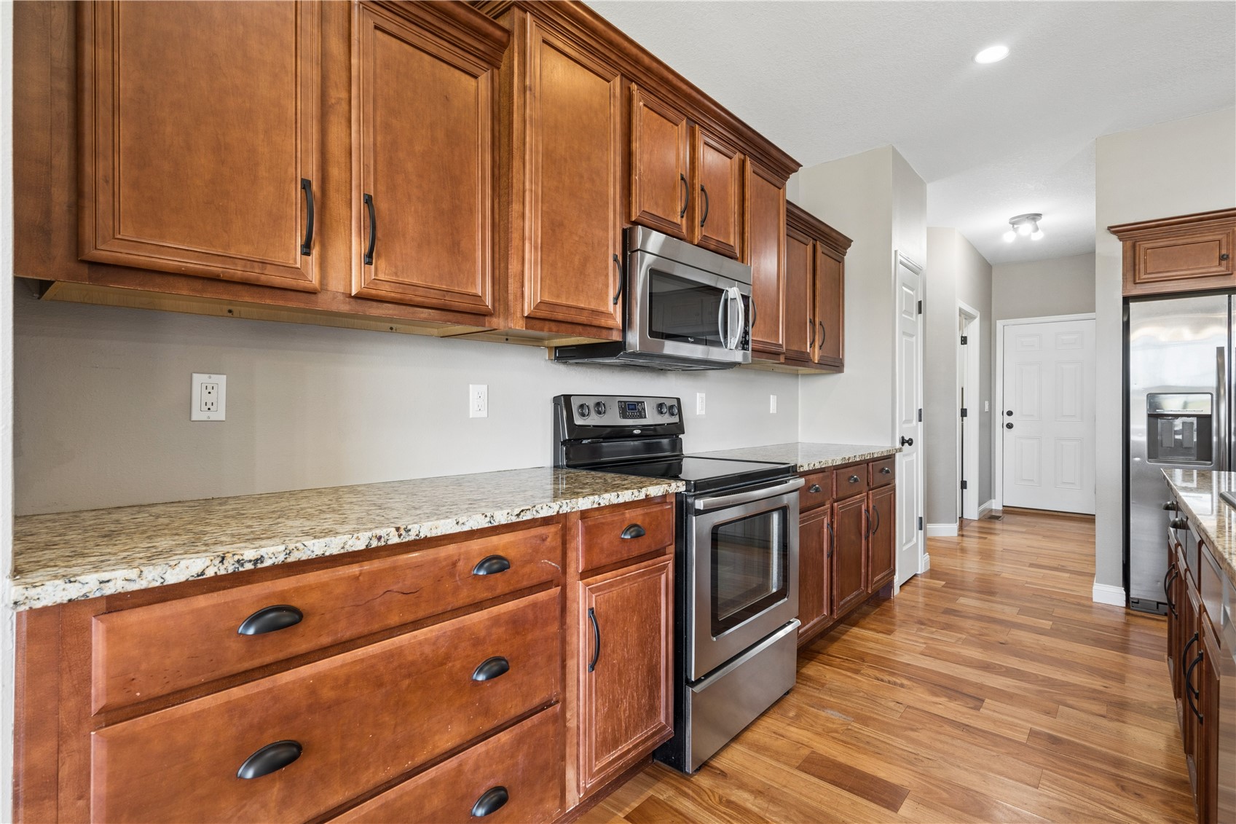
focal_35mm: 16
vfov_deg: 73.7
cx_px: 618
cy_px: 412
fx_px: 549
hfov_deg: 96.7
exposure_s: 1/4
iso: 400
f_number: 10
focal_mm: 16
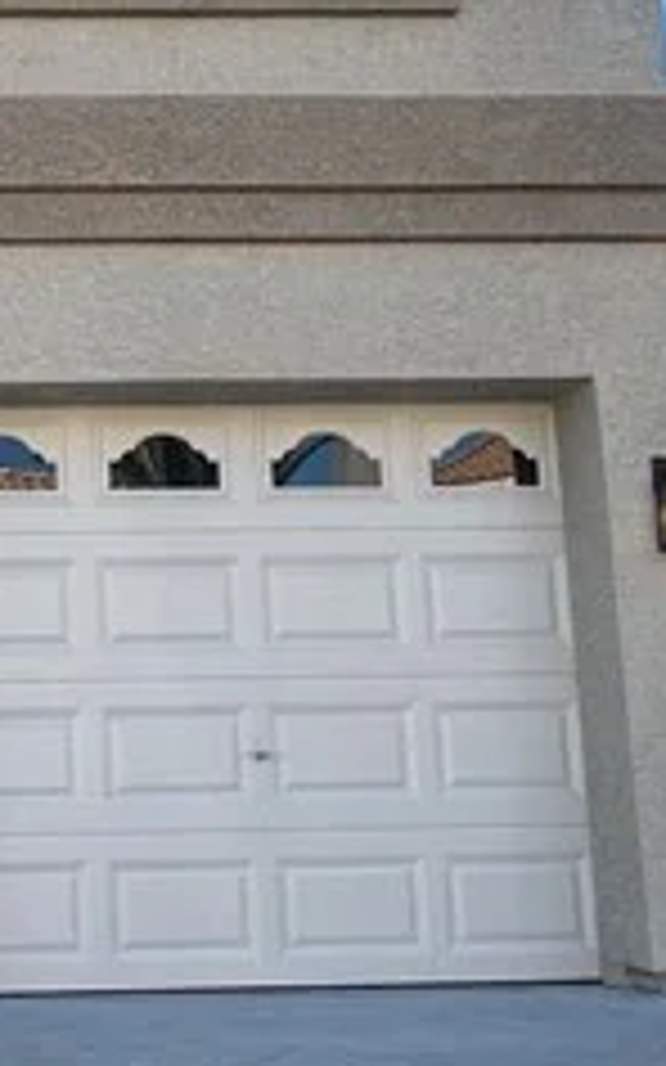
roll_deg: +0.4
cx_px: -158
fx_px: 1860
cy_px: 463
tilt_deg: +8.3
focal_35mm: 64
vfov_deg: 32.0
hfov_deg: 19.0
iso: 40
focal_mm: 2.22
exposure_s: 1/720
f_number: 2.2
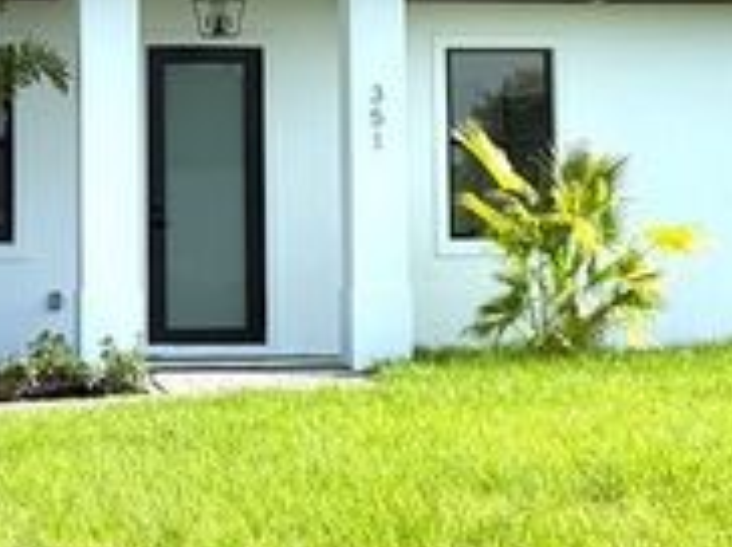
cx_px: 217
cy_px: 6
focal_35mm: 132
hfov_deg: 14.9
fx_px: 2788
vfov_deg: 11.1
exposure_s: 1/6024
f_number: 1.78
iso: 64
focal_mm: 6.76
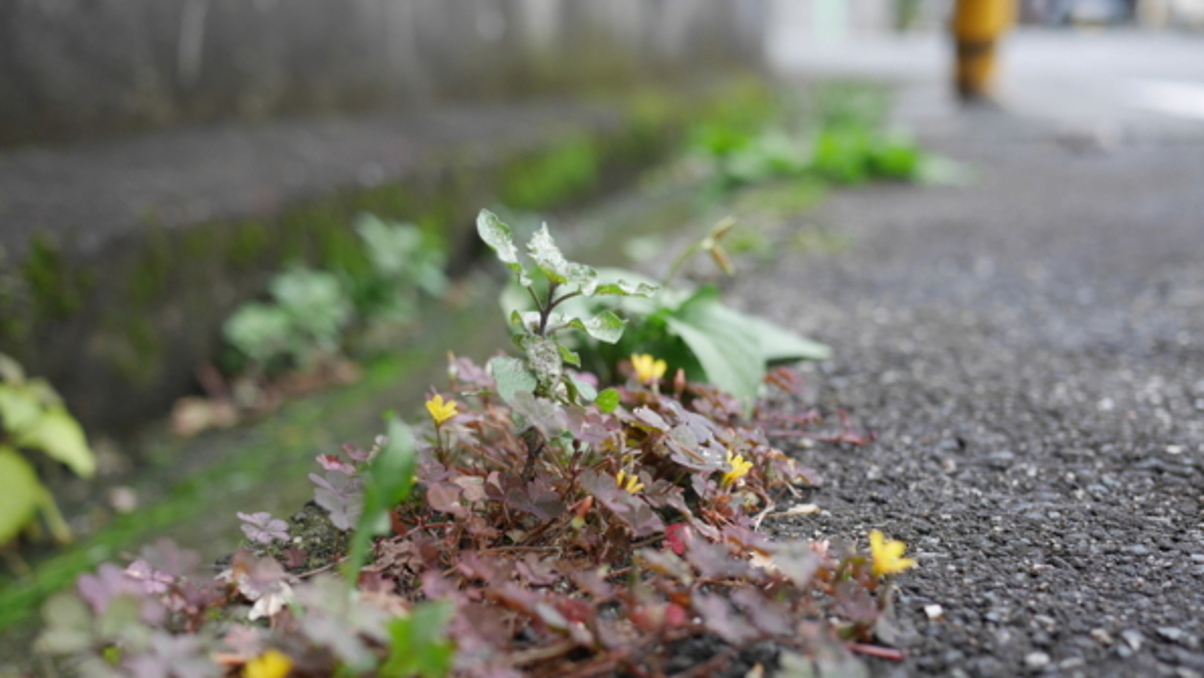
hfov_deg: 46.4
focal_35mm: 44
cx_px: 605
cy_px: 375
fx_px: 1405
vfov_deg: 27.1
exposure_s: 1/250
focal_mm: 20
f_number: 2.5
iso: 200
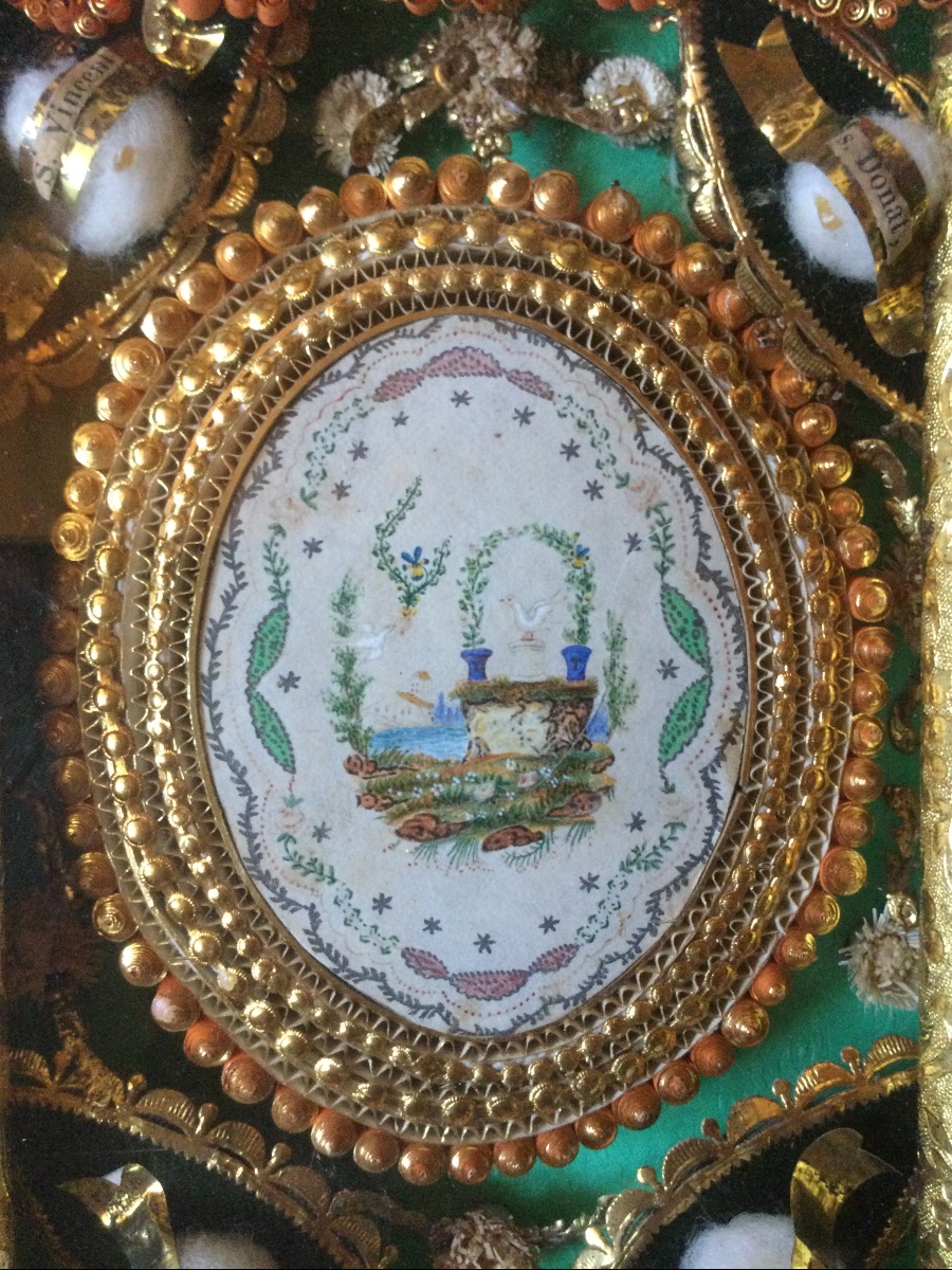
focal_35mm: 31
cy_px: 635
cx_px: 476
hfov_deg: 45.4
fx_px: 1137
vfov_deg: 58.4
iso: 200
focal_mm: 3.3
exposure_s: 1/17
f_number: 2.4
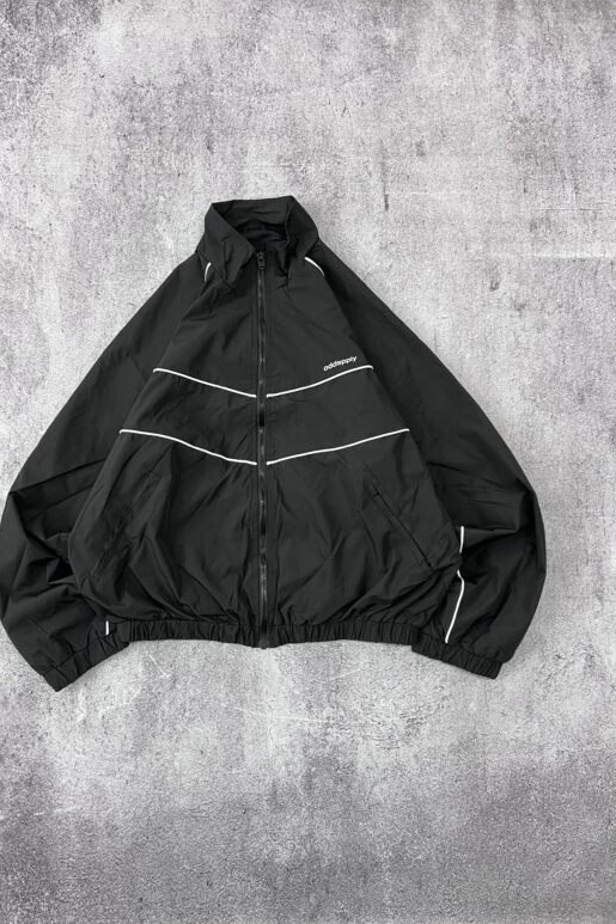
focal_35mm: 28
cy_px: 461
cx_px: 262
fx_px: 719
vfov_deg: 65.5
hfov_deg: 46.2
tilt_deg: -84.5
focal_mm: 5.7
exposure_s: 1/50
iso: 125
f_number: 1.5
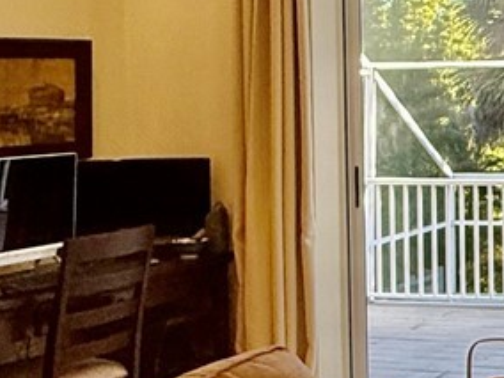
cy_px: 98
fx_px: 1150
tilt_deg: +0.9
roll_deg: +1.1
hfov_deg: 21.2
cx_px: 735
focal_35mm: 79
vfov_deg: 18.6
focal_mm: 2.22
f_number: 2.2
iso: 200
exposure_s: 1/120
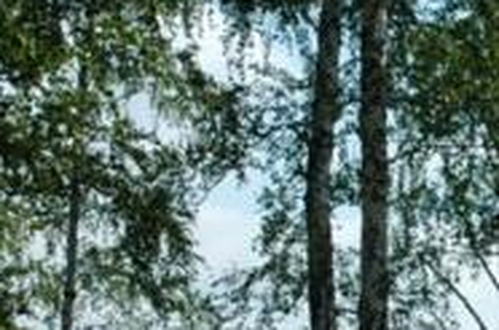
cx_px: 730
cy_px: 467
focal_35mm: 142
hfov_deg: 13.7
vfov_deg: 9.4
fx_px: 1960
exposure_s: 1/400
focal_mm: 27
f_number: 14
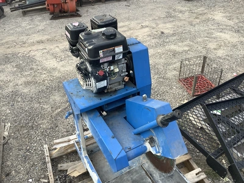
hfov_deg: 58.4
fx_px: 219
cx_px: 122
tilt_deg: -39.7
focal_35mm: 31
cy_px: 92
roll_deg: +3.6
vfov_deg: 45.4
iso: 64
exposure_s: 1/120
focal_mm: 3.3
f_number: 2.4
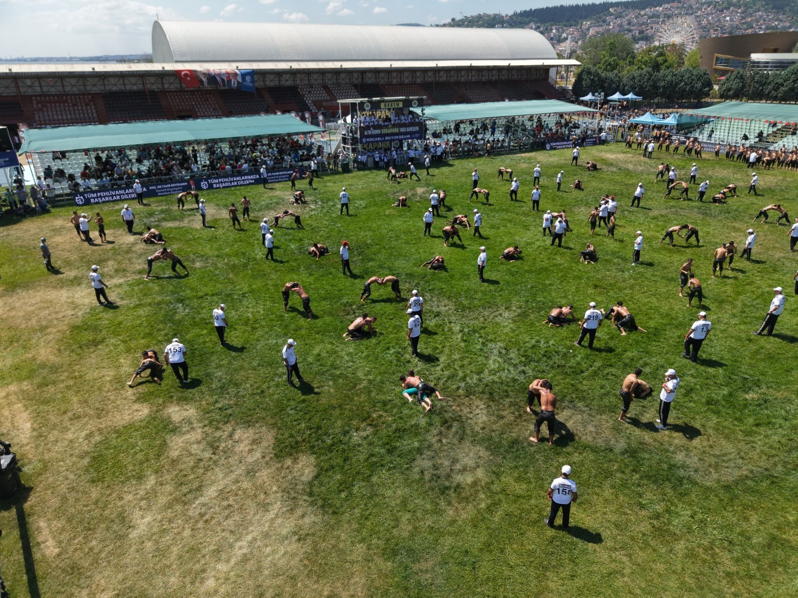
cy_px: 299
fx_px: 553
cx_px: 399
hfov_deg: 71.6
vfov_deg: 56.8
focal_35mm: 24
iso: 130
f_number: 1.8
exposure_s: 1/400
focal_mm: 8.67
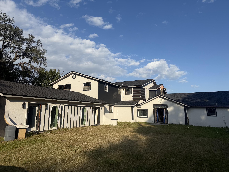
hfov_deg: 71.6
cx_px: 114
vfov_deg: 56.8
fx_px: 159
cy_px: 86
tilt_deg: +9.0
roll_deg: -1.0
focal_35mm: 24
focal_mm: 6.76
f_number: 1.78
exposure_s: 1/6711
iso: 80
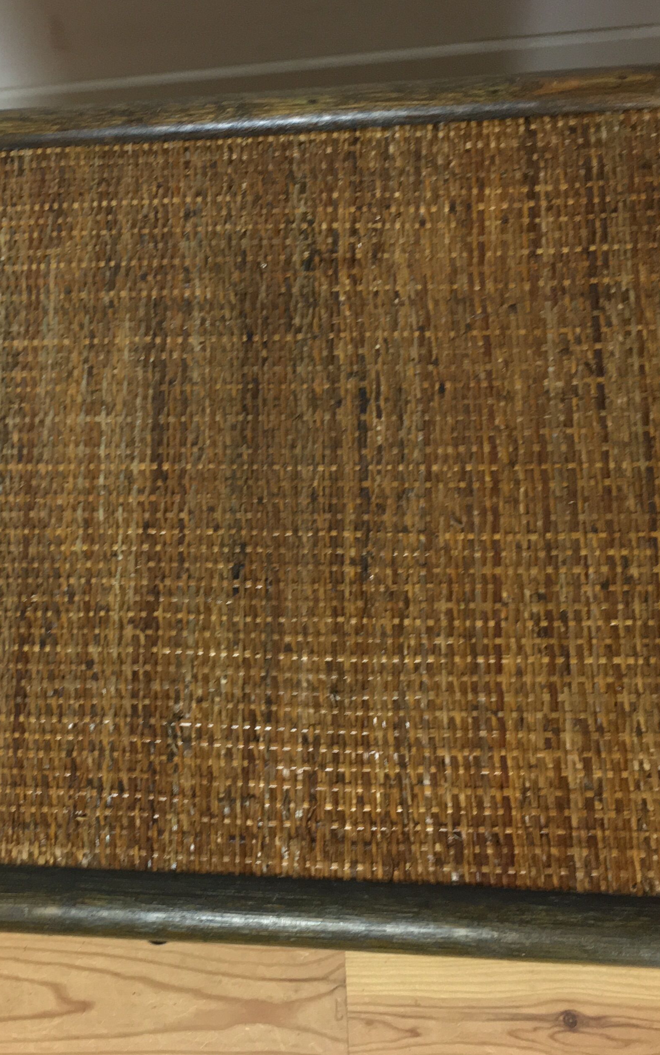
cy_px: 463
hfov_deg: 25.8
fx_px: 1410
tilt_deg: -70.4
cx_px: 111
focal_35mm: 49
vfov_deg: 41.0
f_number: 2.2
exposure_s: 1/33
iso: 80
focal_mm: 4.15
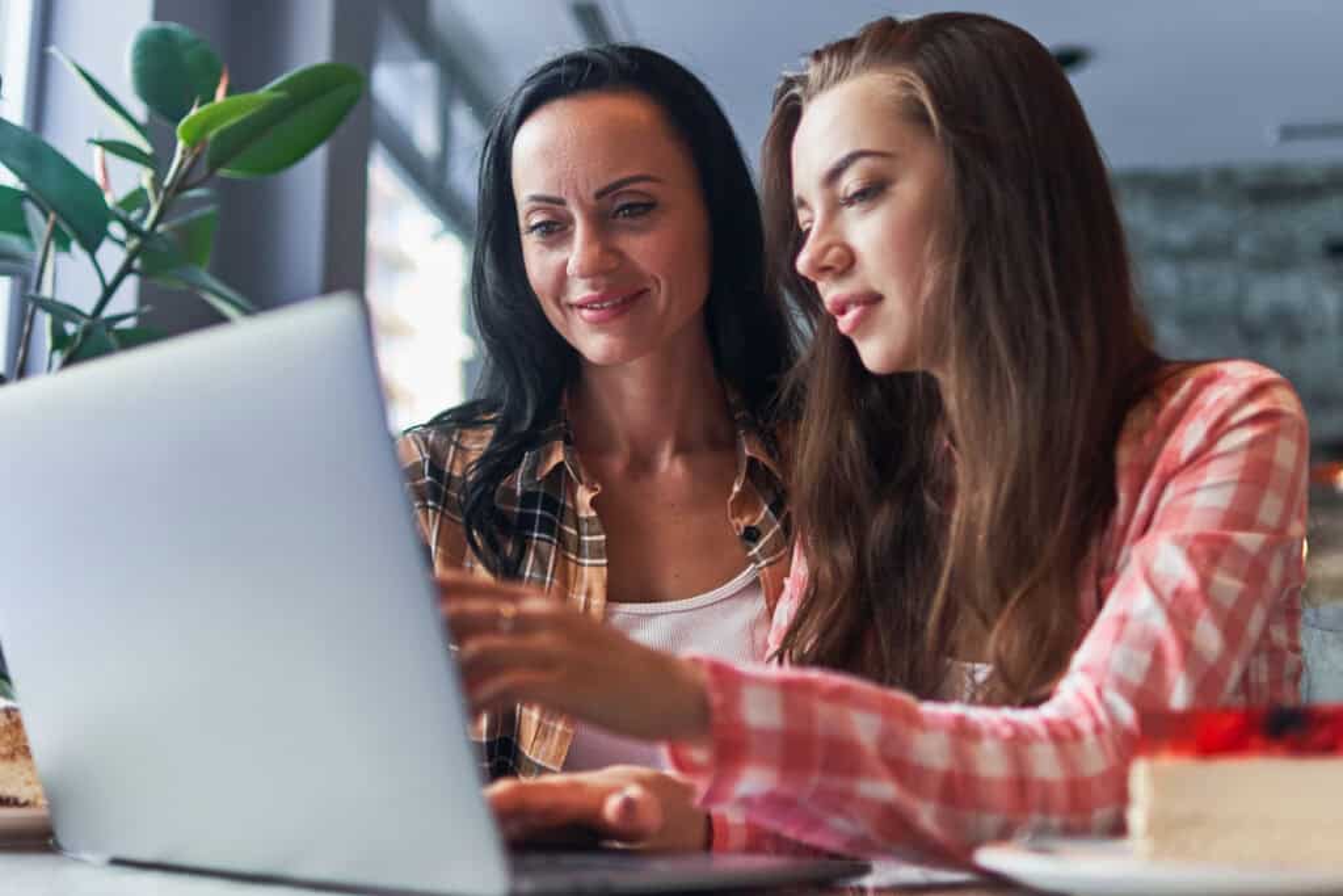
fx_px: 1679
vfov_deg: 29.9
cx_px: 672
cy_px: 448
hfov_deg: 43.6
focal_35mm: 45
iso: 250
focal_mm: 30
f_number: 1.4
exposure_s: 1/100
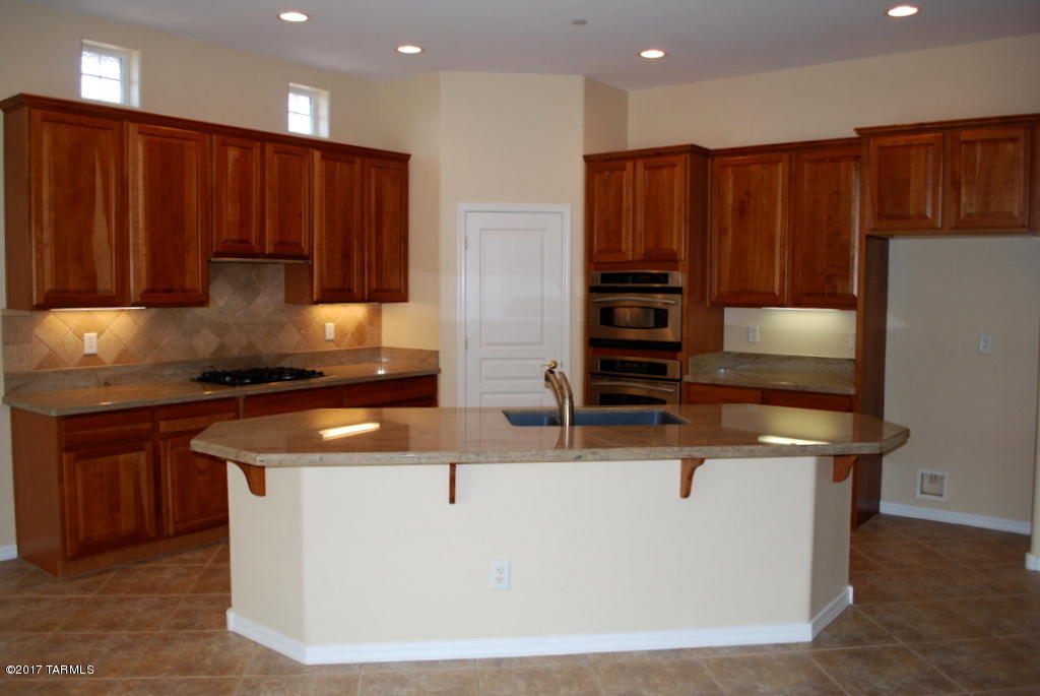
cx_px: 520
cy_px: 348
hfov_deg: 67.3
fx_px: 781
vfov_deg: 48.0
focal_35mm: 27
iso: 200
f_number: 3.5
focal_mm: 18
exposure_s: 1/60
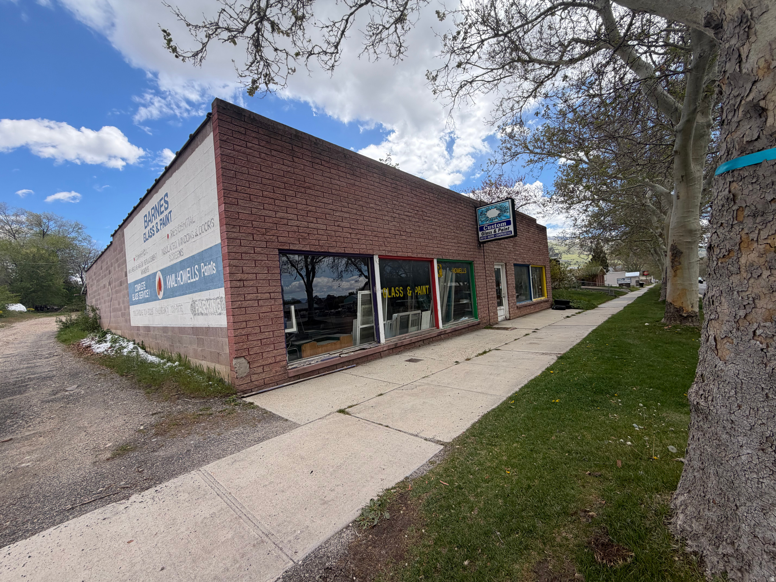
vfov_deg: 85.7
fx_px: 314
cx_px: 388
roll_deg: +6.5
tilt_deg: -0.1
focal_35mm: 14
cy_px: 291
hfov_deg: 102.1
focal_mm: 2.22
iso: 32
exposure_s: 1/809
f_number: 2.2
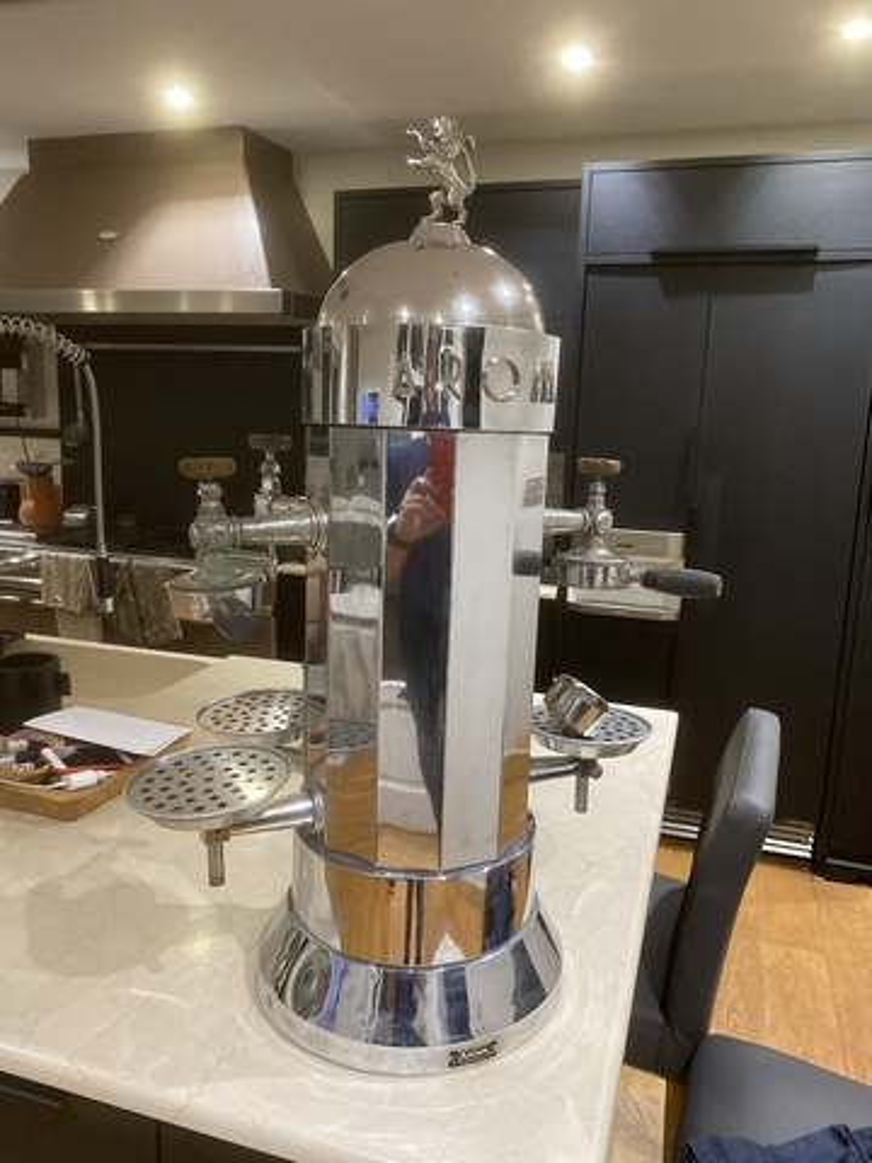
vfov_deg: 67.3
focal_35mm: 26
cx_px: 436
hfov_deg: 53.1
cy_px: 582
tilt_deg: -11.1
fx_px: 873
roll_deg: -2.5
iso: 400
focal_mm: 4.25
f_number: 1.8
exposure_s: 1/50
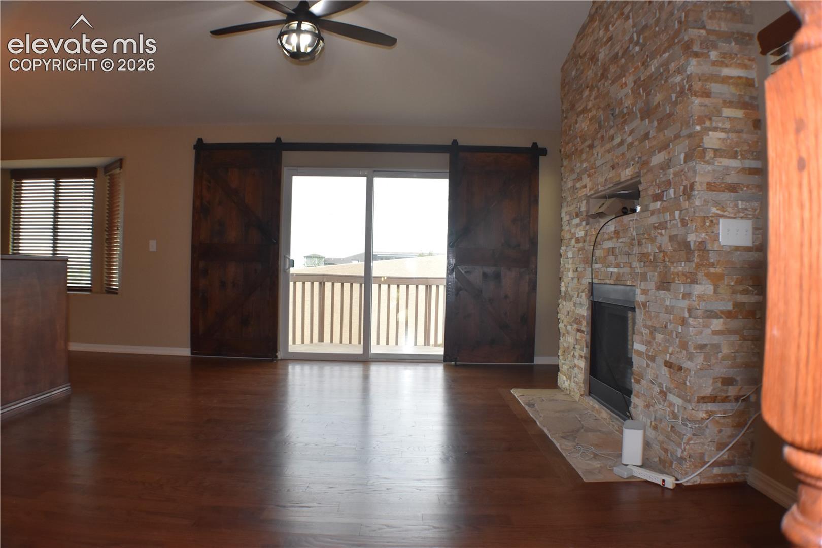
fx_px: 753
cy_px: 274
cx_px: 411
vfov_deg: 40.0
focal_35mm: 33
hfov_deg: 57.2
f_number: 5.6
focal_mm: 22
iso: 800
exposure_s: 1/125
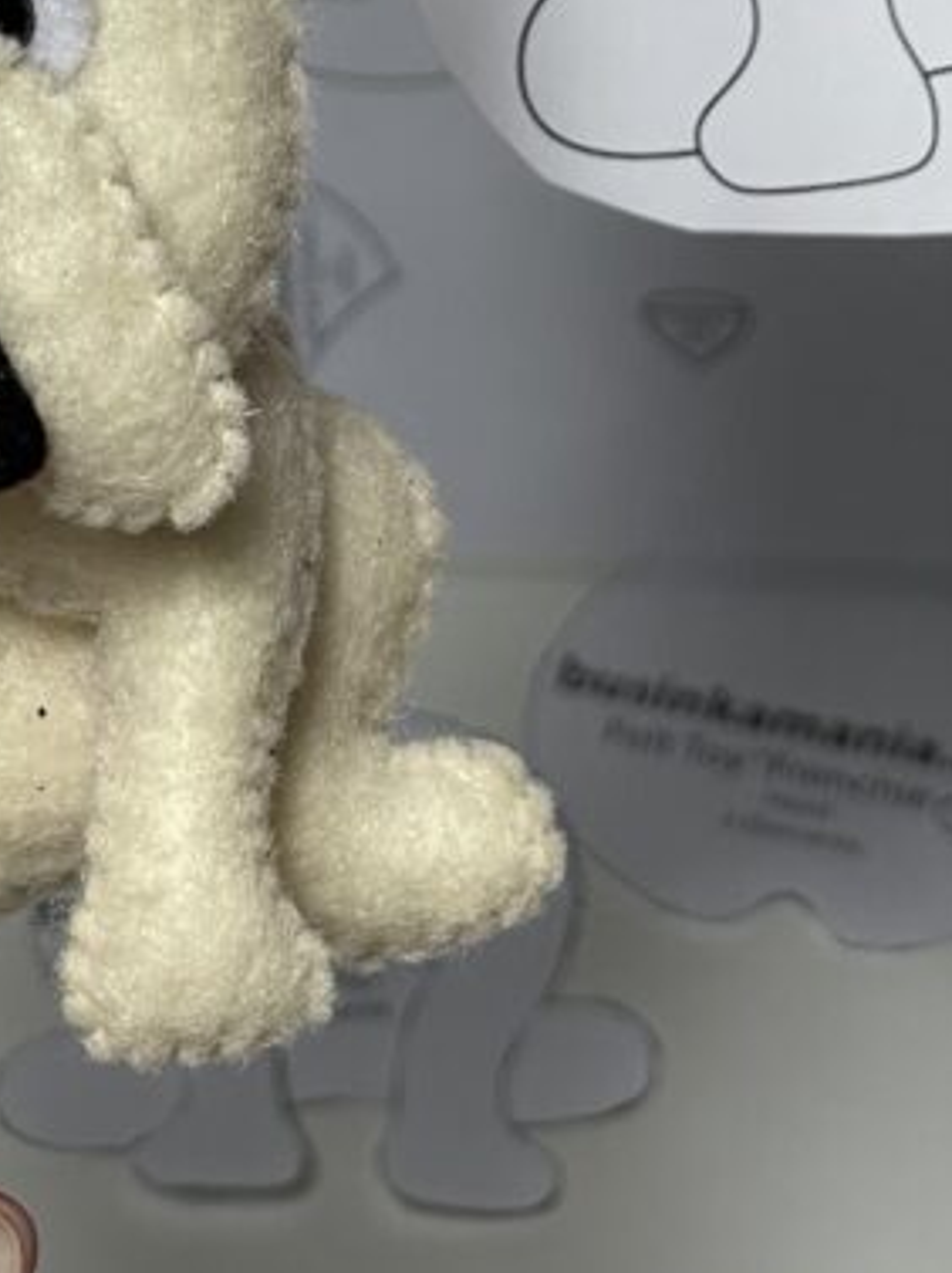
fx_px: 6391
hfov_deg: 8.5
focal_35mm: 174
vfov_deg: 11.2
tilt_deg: -43.0
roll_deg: -2.5
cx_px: 324
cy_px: -199
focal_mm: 7.5
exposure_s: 1/100
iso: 64
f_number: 2.2
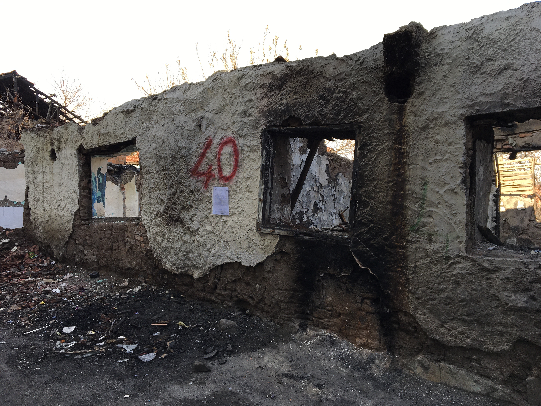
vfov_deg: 48.2
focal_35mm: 29
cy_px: 203
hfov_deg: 61.7
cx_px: 270
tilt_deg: +2.0
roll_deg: +0.9
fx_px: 453
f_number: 2.2
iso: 25
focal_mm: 4.15
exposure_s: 1/386
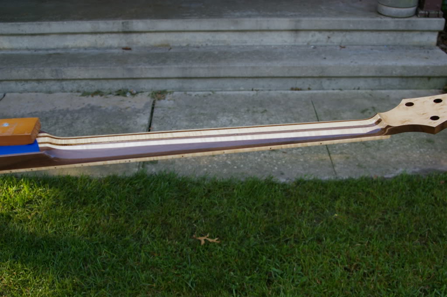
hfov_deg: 46.4
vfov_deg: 31.8
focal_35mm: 42
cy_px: 148
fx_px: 521
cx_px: 224
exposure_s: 1/90
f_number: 4.5
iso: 200
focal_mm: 28
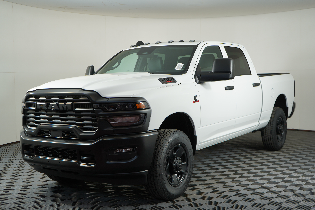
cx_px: 158
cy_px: 105
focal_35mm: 45
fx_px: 394
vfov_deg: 29.9
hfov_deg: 43.6
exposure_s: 1/60
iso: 160
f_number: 4.5
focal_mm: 45
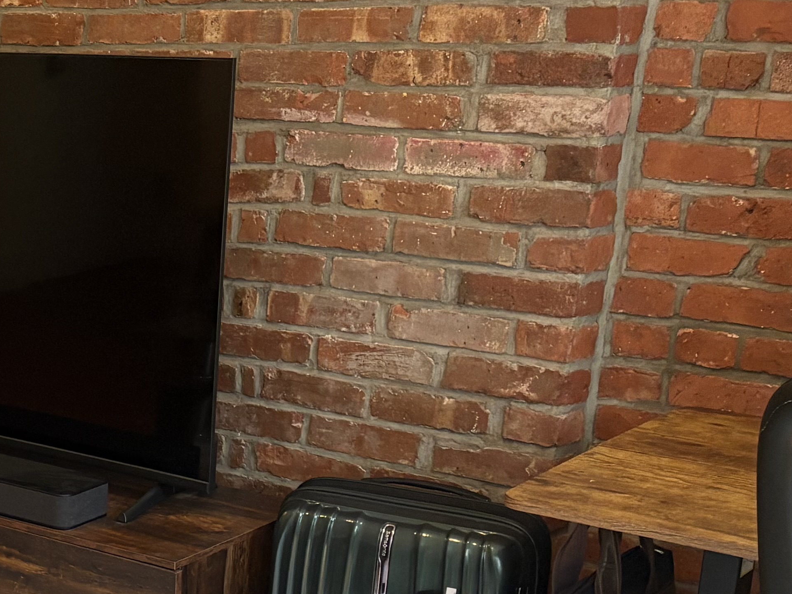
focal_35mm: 77
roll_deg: +1.8
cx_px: -377
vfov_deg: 19.0
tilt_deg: -16.8
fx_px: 1762
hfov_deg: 21.5
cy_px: 466
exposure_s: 1/60
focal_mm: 5.96
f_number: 1.6
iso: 200
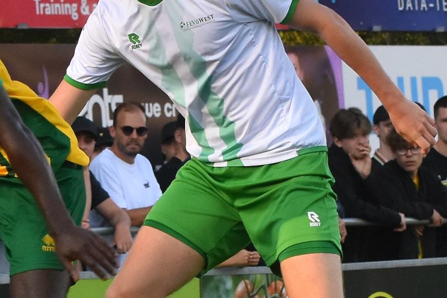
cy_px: 178
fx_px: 3985
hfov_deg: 6.4
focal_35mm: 321
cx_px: 60
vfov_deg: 4.3
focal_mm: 90
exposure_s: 1/1000
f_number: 4.5
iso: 800
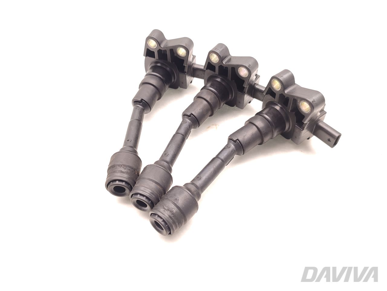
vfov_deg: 56.8
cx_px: 194
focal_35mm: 24
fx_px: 268
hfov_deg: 71.6
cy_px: 146
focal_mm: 5.89
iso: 200
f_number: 1.89
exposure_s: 1/80
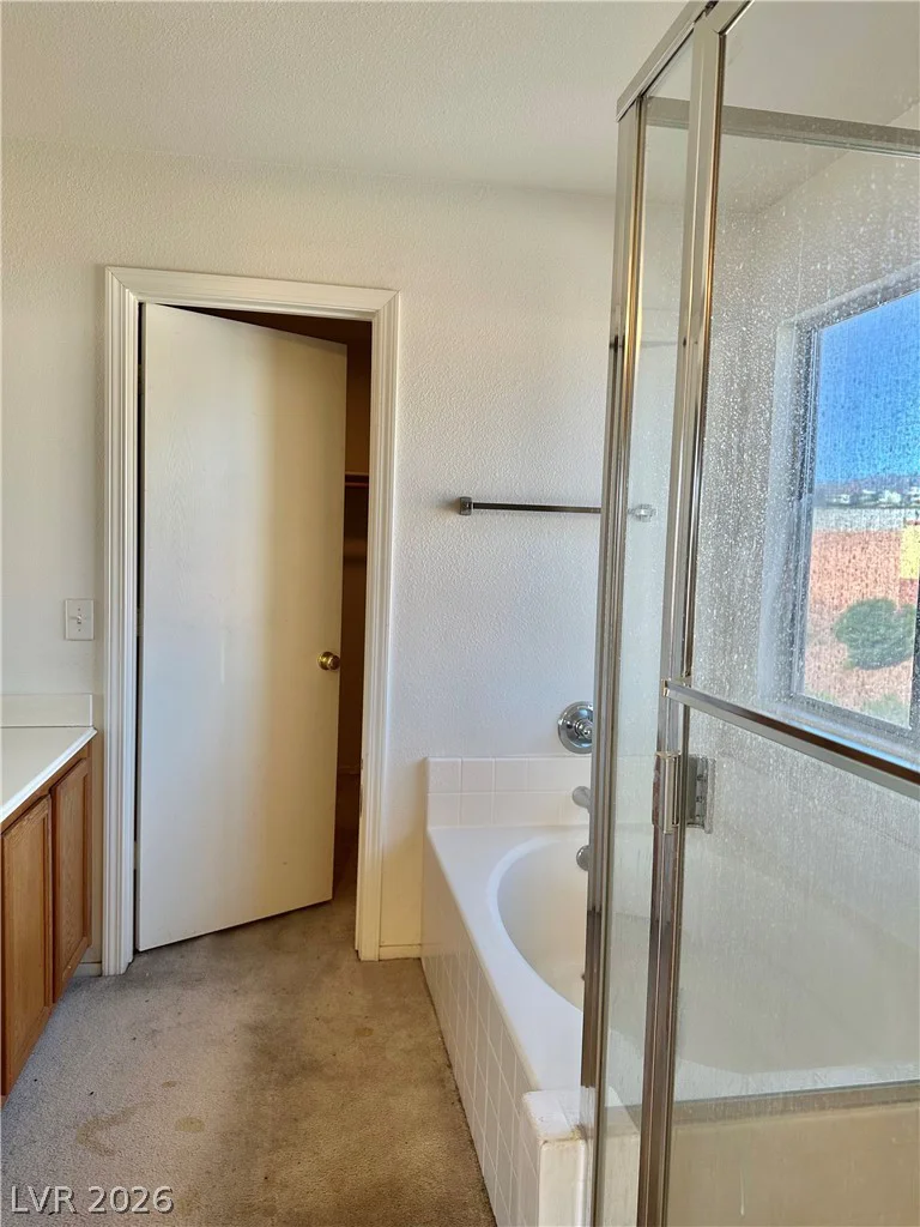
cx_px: 460
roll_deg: -1.4
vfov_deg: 71.6
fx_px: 850
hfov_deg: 56.8
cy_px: 614
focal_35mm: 24
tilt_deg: -4.3
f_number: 1.78
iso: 125
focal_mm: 6.86
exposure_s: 1/60
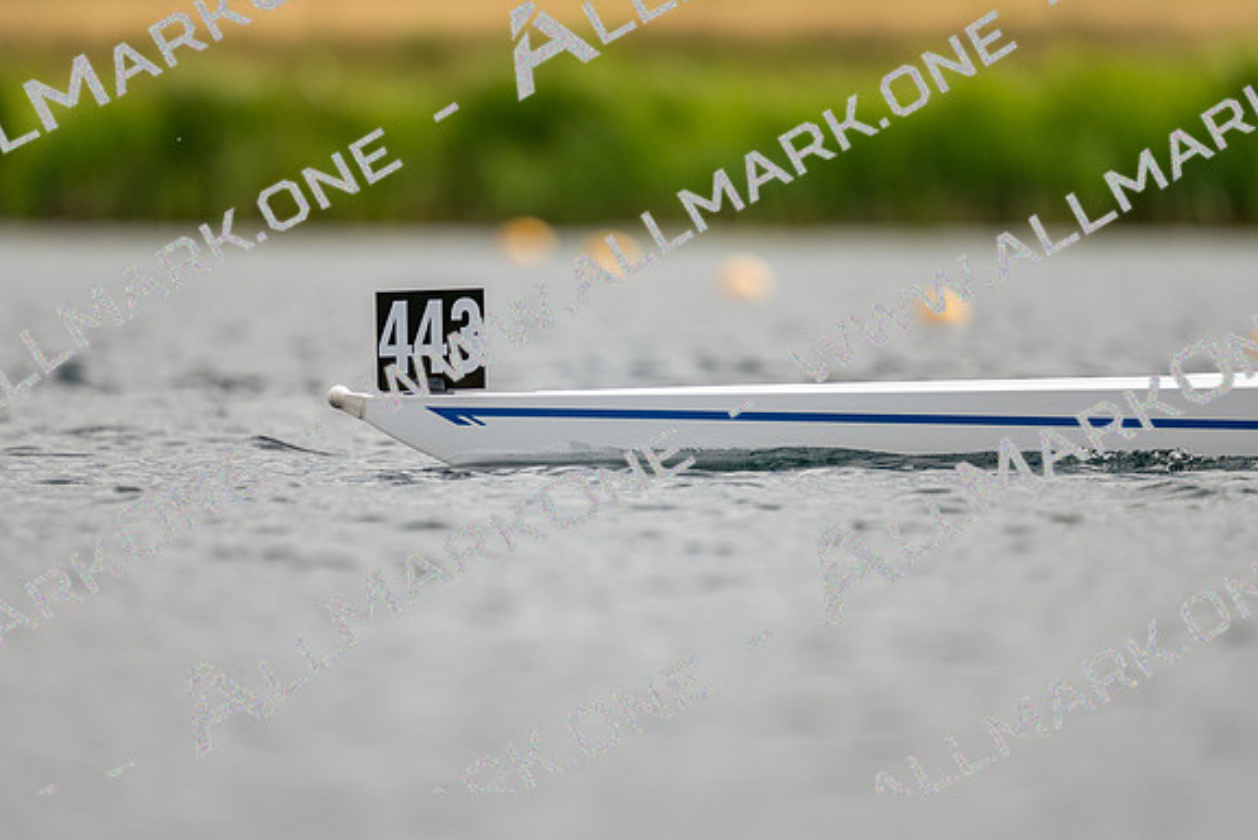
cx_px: 630
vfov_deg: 1.5
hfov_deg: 2.3
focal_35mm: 905
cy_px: 420
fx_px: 31631
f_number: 4
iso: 160
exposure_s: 1/2000
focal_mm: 600
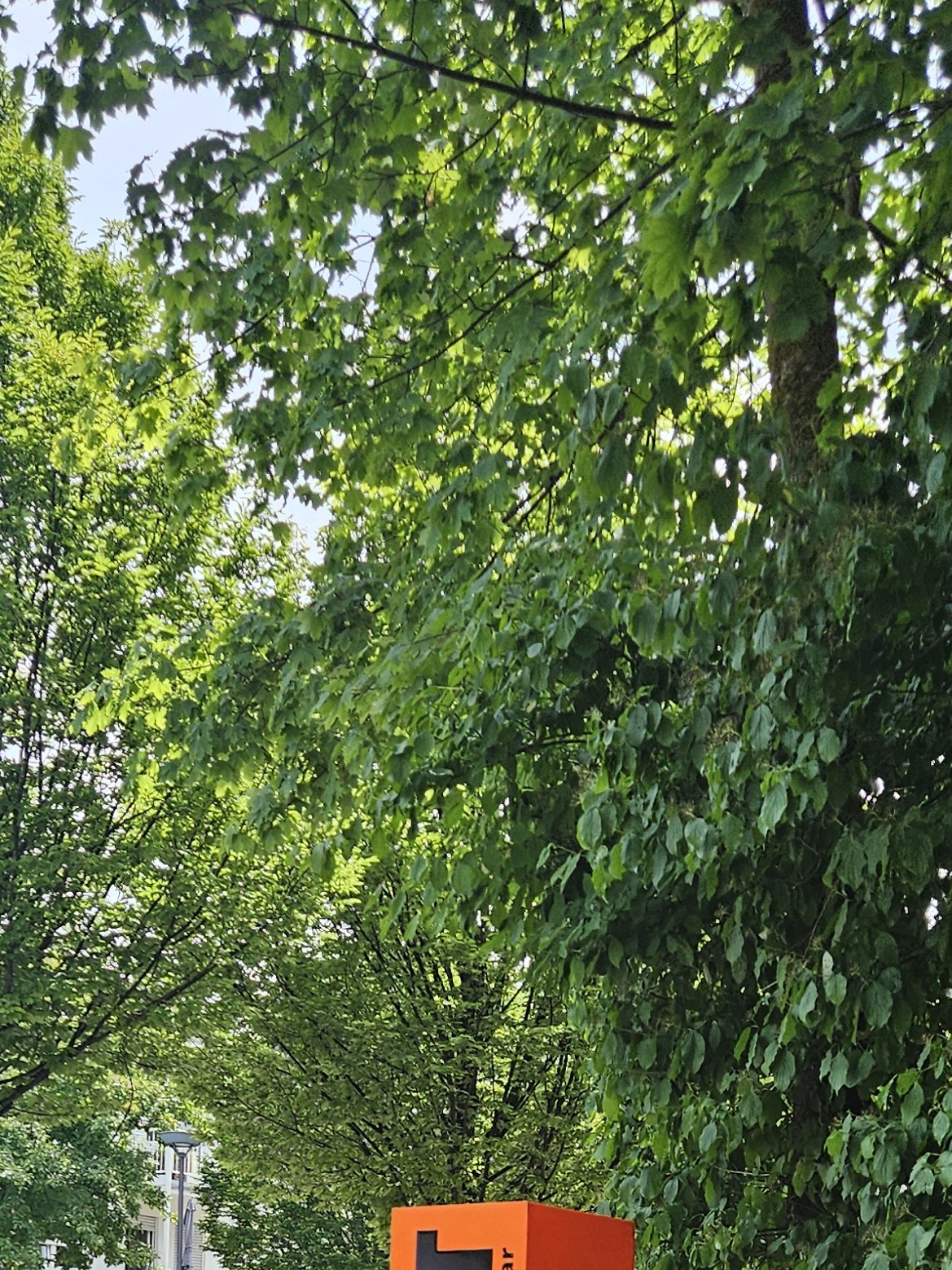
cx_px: 446
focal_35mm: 59
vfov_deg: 29.0
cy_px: 1456
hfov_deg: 24.8
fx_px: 2164
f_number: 1.8
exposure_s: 1/526
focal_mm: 5.4
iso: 25
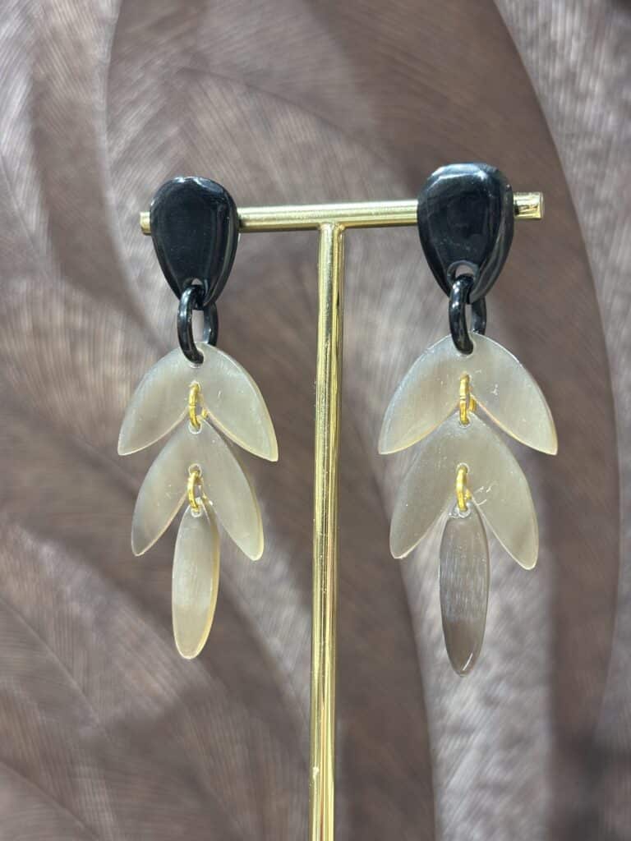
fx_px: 1264
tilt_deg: -0.3
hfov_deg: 28.0
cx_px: 316
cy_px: 420
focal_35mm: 52
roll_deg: -1.8
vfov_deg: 36.8
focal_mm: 5.96
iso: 100
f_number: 1.6
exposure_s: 1/50
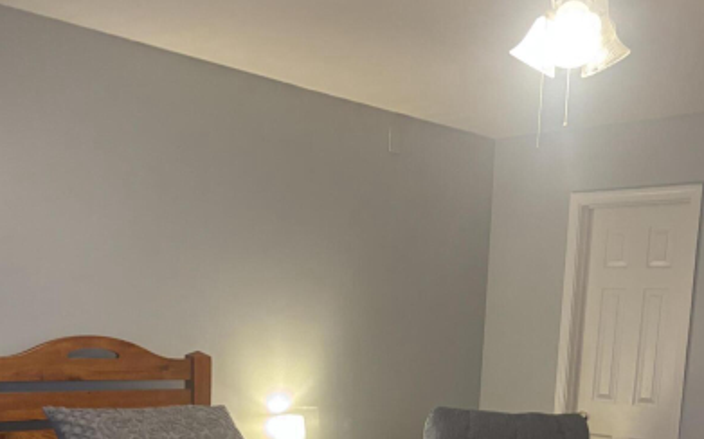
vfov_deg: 25.4
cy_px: 483
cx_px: 400
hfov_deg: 42.6
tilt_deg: -11.1
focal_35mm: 47
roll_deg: -2.7
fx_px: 901
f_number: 1.6
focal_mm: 5.96
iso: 250
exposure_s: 1/60
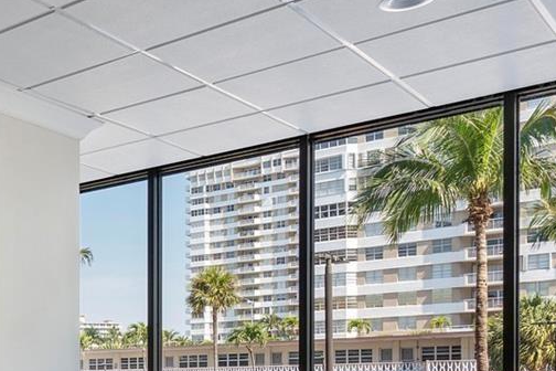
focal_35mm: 54
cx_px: -154
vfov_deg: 23.7
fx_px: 834
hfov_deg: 29.9
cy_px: 390
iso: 400
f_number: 8
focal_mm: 17
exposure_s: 1/25
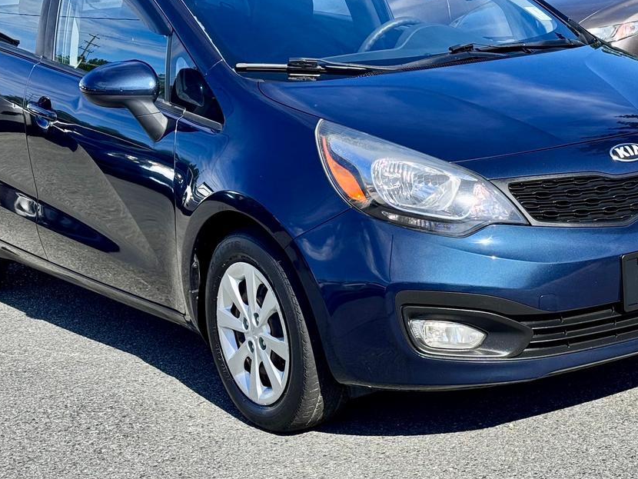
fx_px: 1364
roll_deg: +3.0
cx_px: 346
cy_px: 163
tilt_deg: -8.3
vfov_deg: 19.8
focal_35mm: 74
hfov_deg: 26.3
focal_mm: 6.76
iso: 64
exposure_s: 1/2331
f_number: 1.78
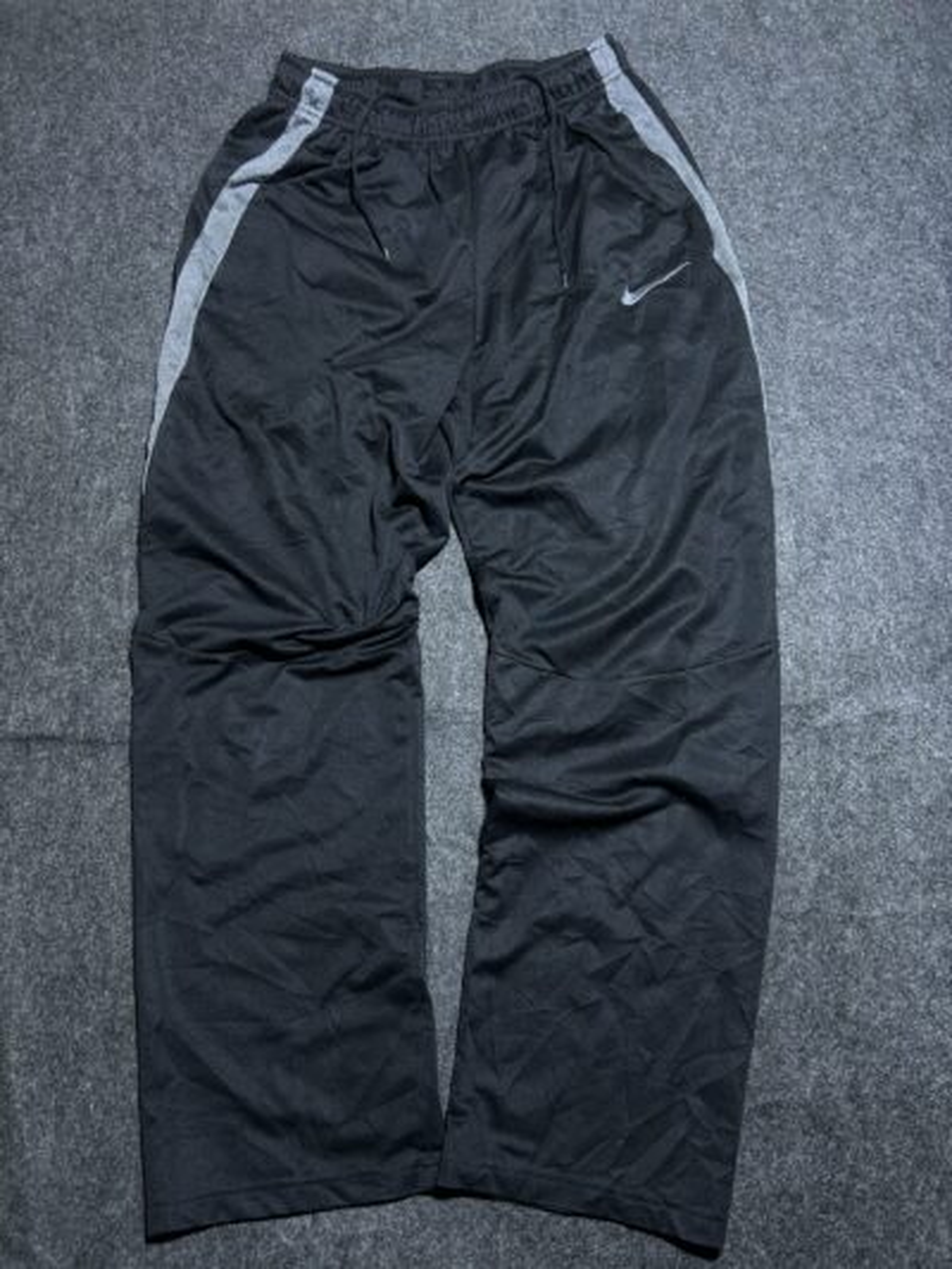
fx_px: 953
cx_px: 476
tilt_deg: -55.2
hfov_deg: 53.1
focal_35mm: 26
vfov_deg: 67.3
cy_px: 634
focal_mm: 5.7
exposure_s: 1/50
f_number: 1.5
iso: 125
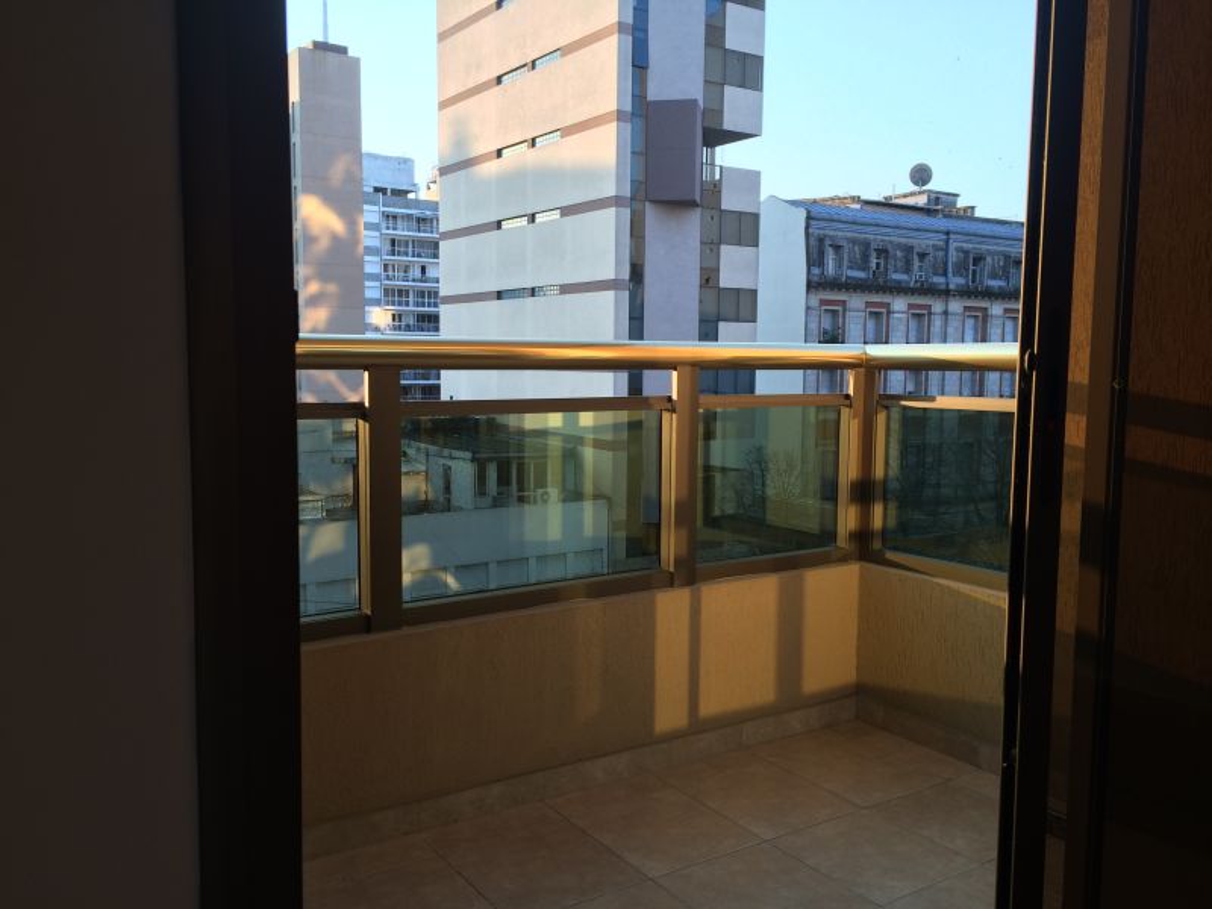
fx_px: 1050
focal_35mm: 30
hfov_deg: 60.0
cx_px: 606
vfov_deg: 46.8
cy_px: 454
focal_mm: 4.12
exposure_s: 1/224
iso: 32
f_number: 2.2
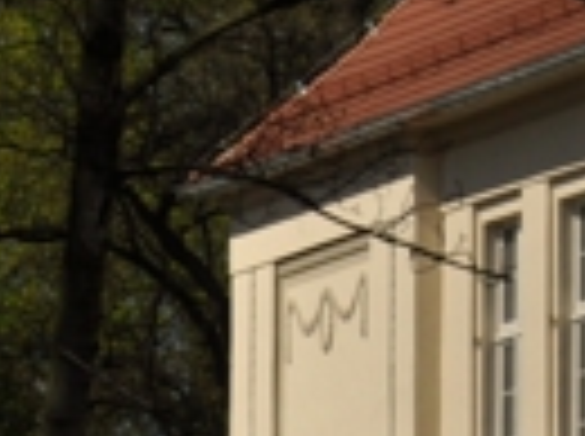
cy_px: -308
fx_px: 13174
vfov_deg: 1.9
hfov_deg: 2.5
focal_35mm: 781
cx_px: 1710
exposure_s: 1/250
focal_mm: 78
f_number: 10
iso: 250
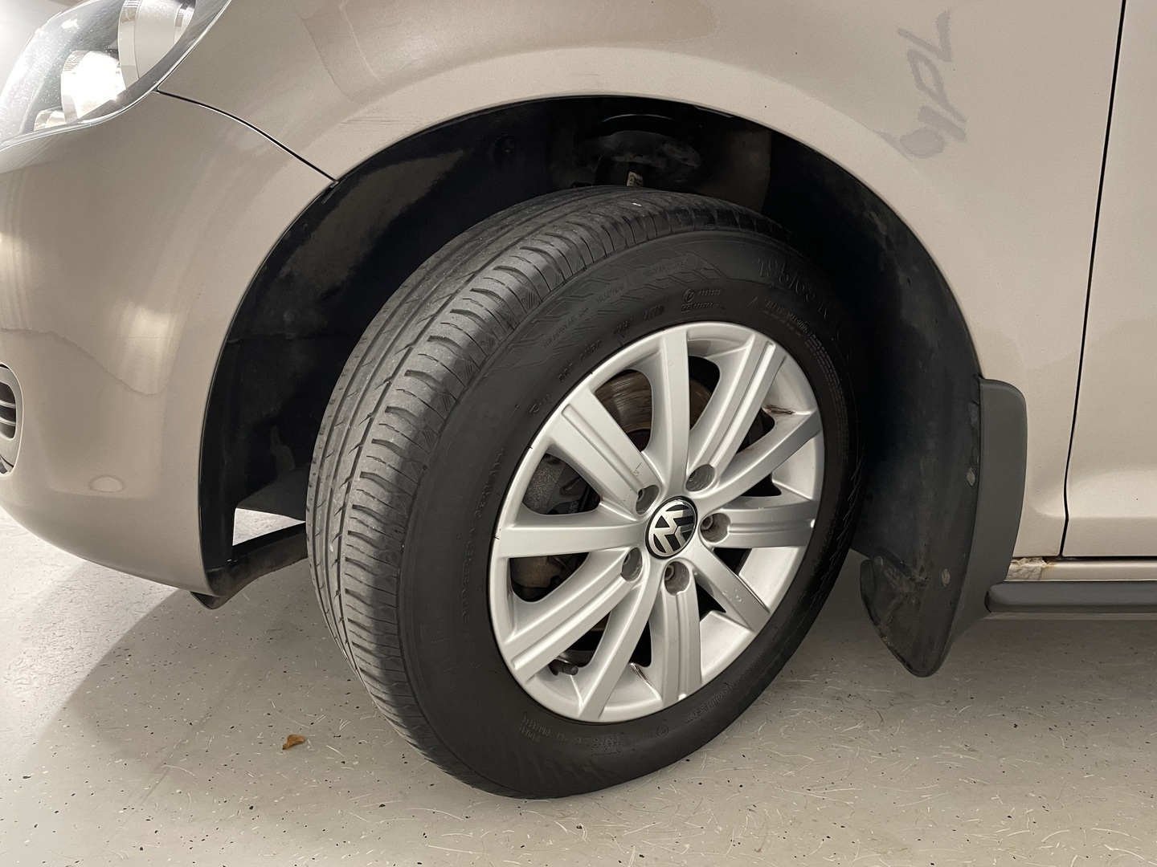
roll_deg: -1.3
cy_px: 434
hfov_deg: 67.3
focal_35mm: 26
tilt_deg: -12.8
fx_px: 869
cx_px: 578
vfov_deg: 53.1
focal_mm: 4.2
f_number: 1.6
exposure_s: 1/50
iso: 320
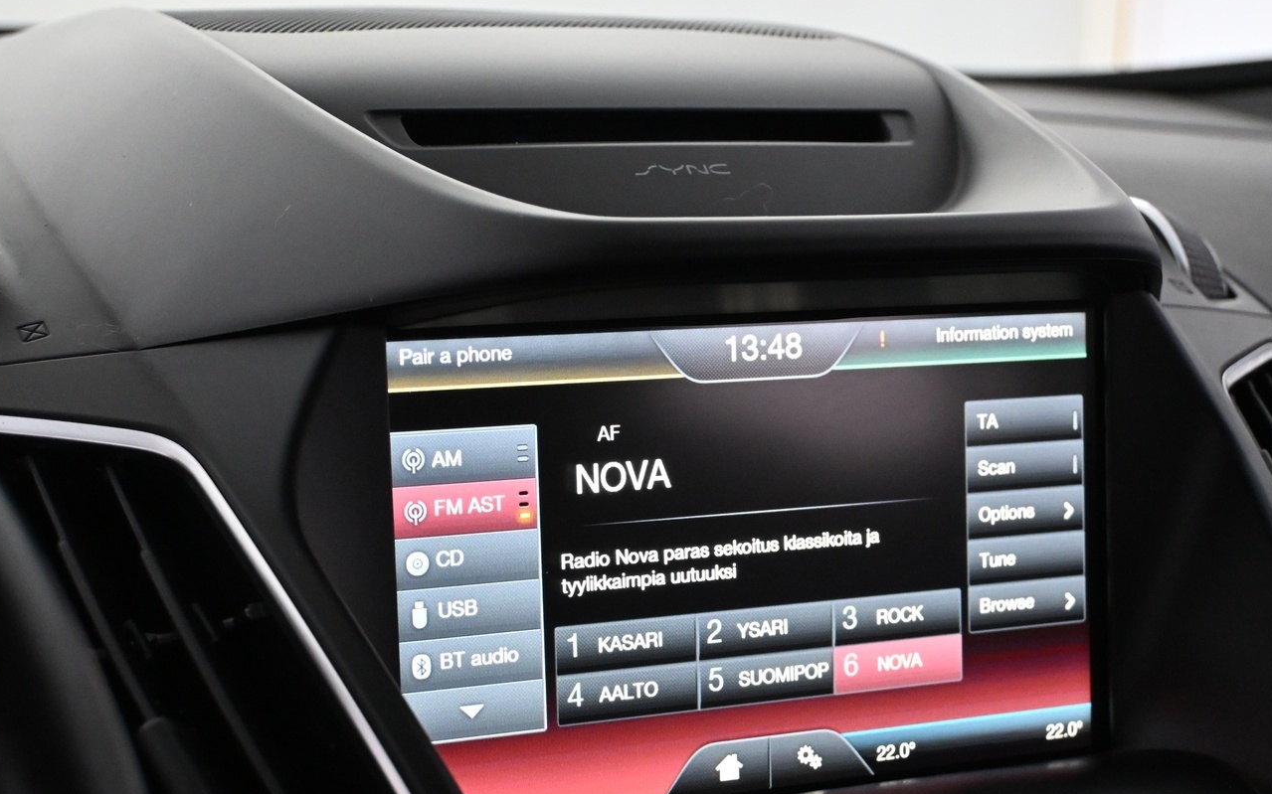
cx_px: 761
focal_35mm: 72
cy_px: 498
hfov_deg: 28.7
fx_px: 2483
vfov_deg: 18.2
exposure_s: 1/60
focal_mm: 37
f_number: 5.3
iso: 3200
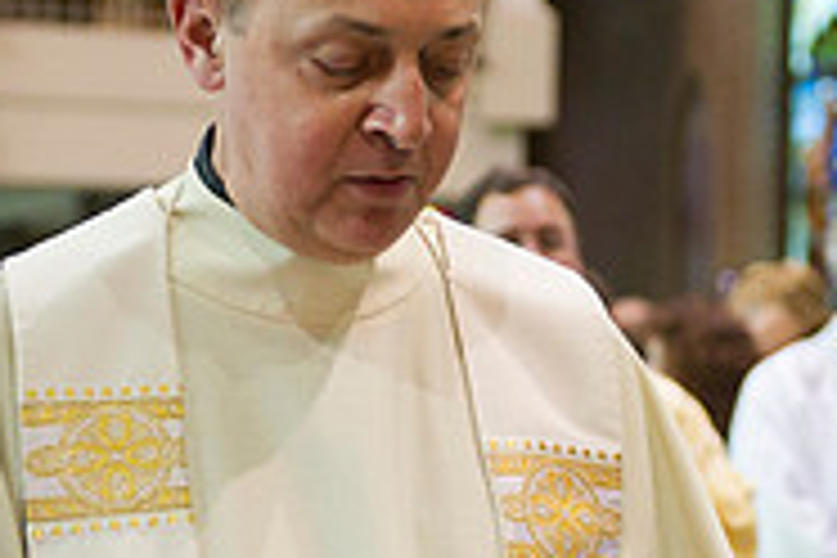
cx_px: 522
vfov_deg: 8.8
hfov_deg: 13.2
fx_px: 3627
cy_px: 333
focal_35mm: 156
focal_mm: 50
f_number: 2.8
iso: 2000
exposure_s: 1/200
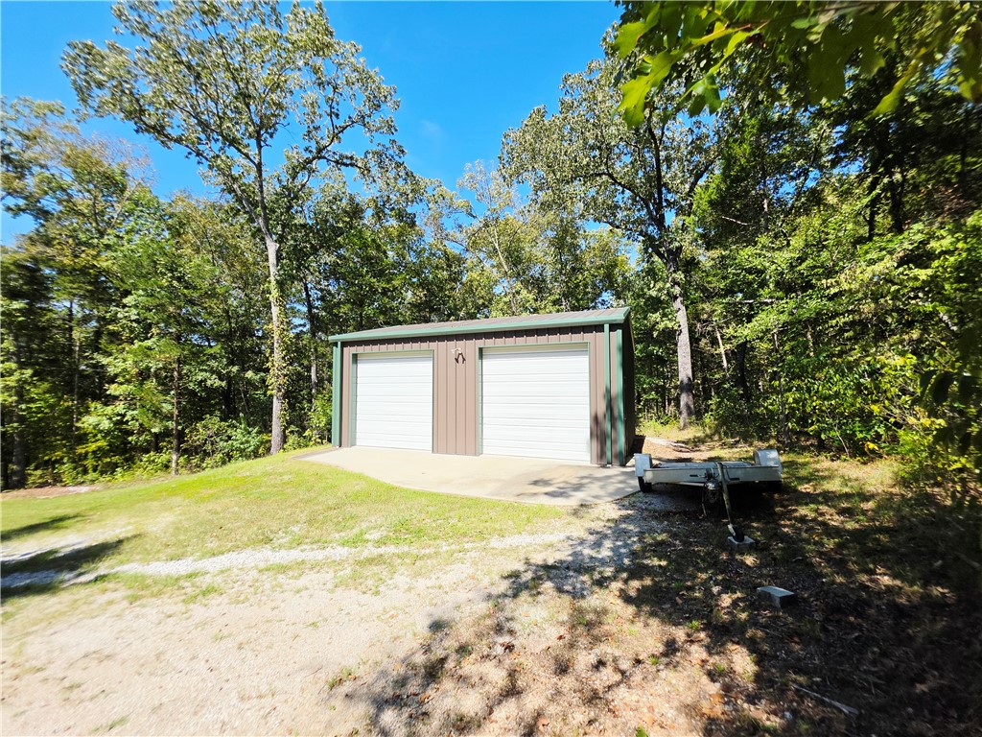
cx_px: 491
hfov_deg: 106.2
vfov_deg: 89.9
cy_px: 368
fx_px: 369
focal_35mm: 13
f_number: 1.9
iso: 32
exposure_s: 1/2060
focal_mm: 2.2
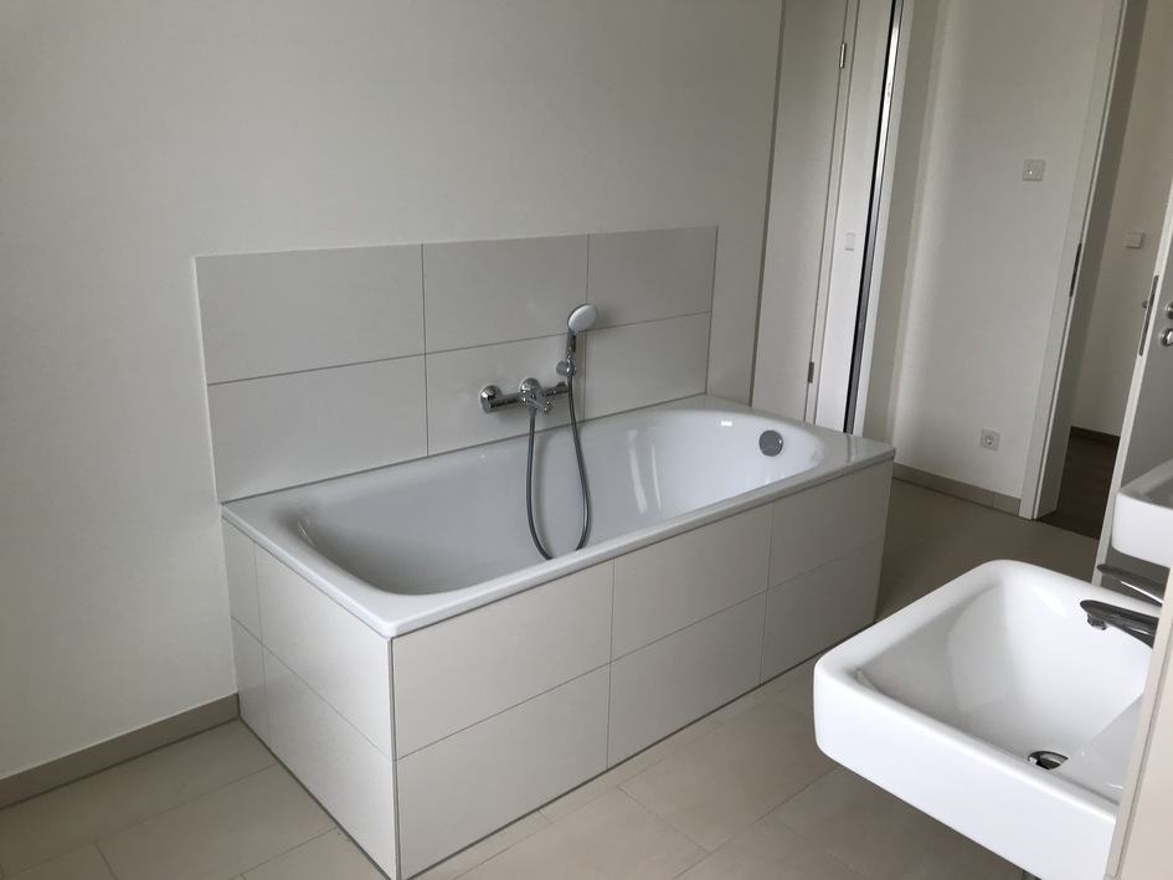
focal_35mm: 28
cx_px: 586
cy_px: 440
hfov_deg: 63.4
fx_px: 949
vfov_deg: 49.8
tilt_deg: -19.1
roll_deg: +0.1
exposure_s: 1/100
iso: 32
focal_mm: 3.99
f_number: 1.8
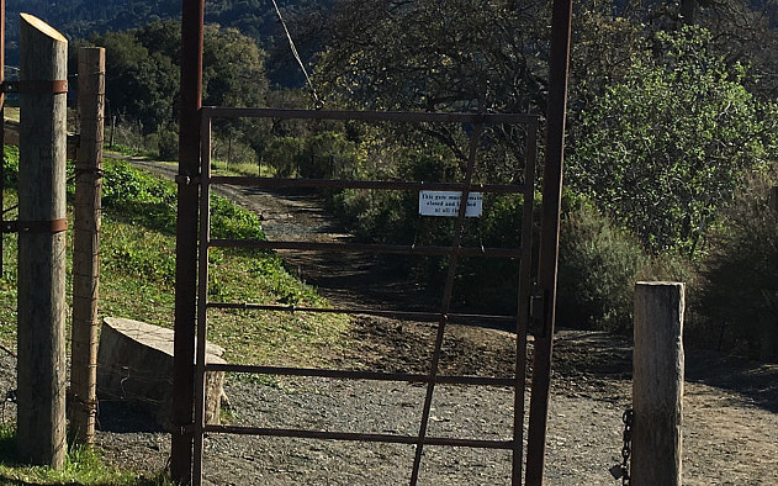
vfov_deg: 16.7
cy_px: 227
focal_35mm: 78
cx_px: 120
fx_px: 1653
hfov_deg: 25.9
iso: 25
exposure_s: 1/1399
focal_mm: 4.15
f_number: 2.2
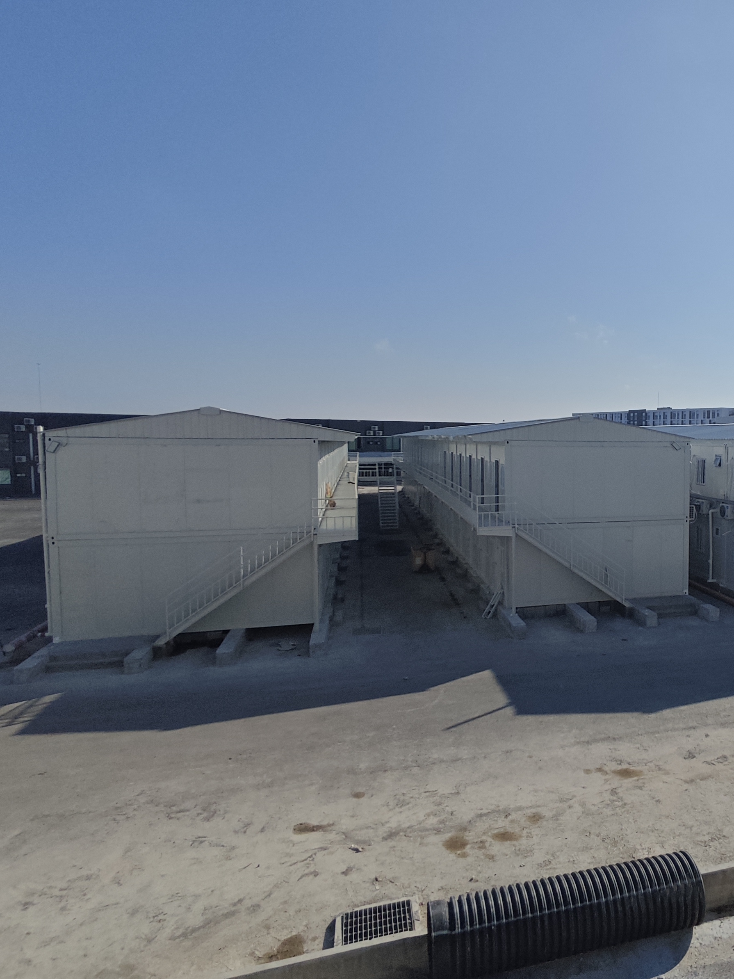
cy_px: 491
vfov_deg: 76.4
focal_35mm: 22
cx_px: 605
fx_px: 622
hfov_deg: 55.9
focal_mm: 1.65
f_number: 2.2
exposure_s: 1/9174
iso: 50
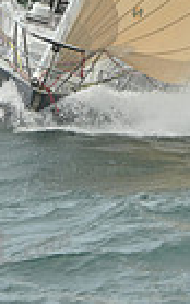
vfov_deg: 4.1
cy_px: -95
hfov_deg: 2.6
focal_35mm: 511
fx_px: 4229
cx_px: 186
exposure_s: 1/1250
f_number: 11
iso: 320
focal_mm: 120
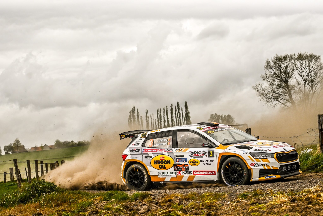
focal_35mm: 105
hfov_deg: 19.5
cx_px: 162
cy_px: 108
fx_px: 942
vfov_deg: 13.0
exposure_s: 1/1600
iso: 400
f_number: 5.6
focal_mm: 70
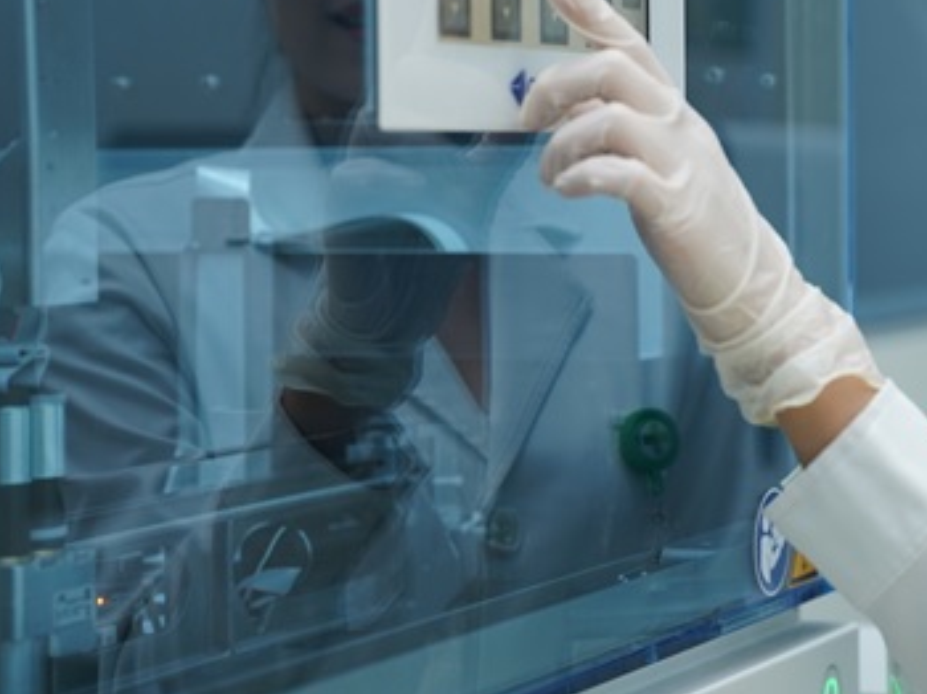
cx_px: 604
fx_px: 3244
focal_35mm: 121
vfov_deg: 12.2
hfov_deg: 16.2
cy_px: 155
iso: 320
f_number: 2.8
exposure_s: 1/125
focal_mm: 55.1
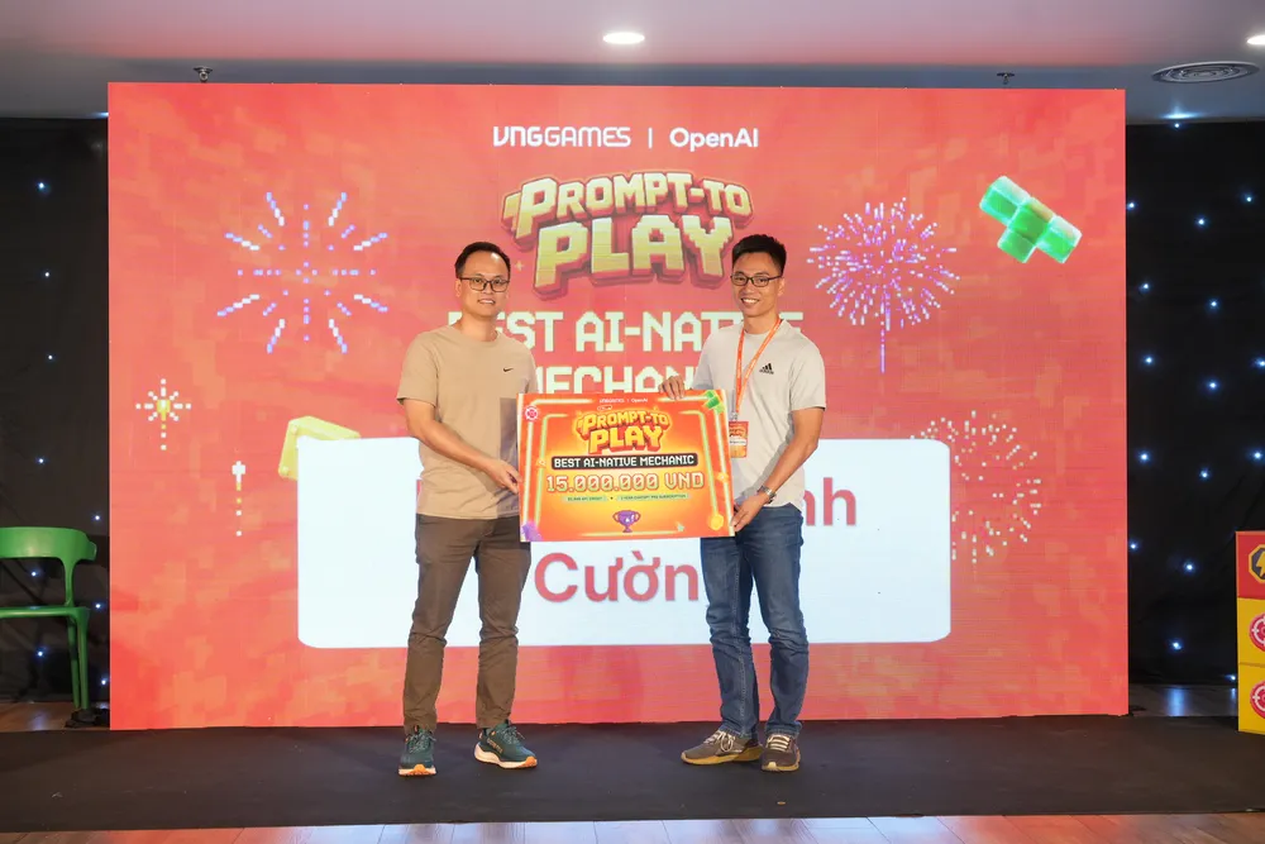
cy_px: 422
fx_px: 1845
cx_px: 632
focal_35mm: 52
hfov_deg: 37.8
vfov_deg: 25.8
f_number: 4
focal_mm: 52.5
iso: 1250
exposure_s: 1/160
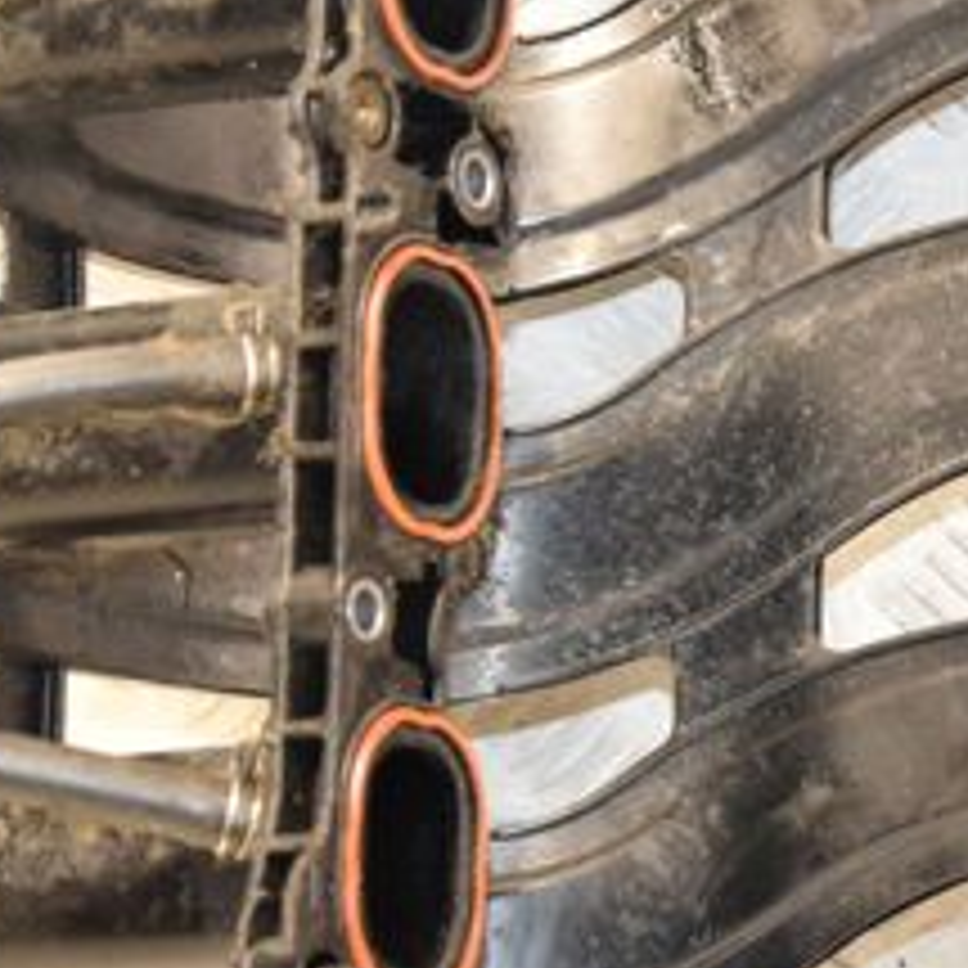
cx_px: 941
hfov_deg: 9.2
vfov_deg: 9.2
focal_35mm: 190
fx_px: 6011
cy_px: 486
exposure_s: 1/100
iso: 1600
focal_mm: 50
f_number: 5.6
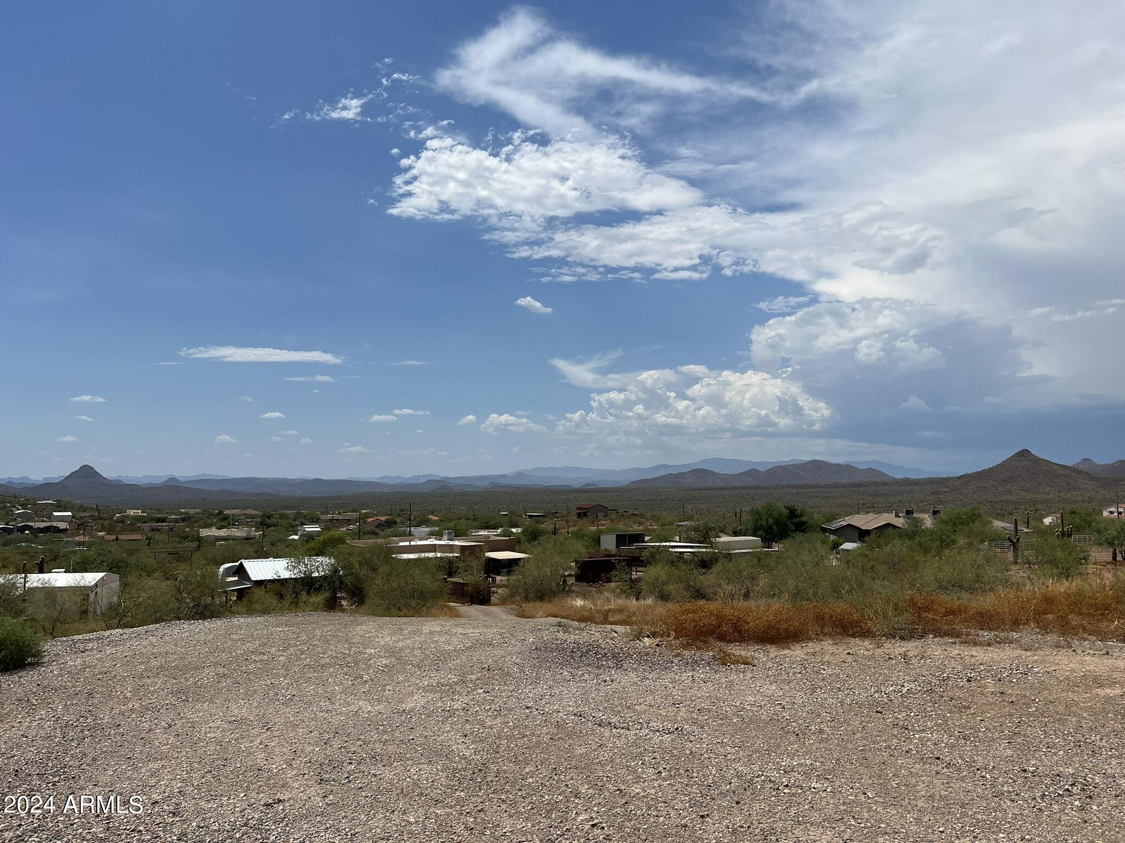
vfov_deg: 53.1
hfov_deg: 67.3
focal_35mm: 26
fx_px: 845
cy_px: 422
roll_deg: -0.8
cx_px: 562
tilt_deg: +5.5
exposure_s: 1/11364
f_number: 1.5
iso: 50
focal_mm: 5.7
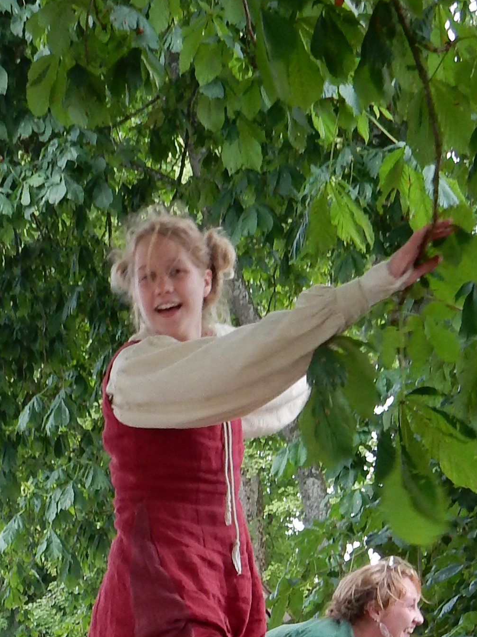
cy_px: 1091
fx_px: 2279
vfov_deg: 14.3
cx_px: 159
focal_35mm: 124
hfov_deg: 11.9
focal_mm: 6.4
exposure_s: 1/30
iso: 140
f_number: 4
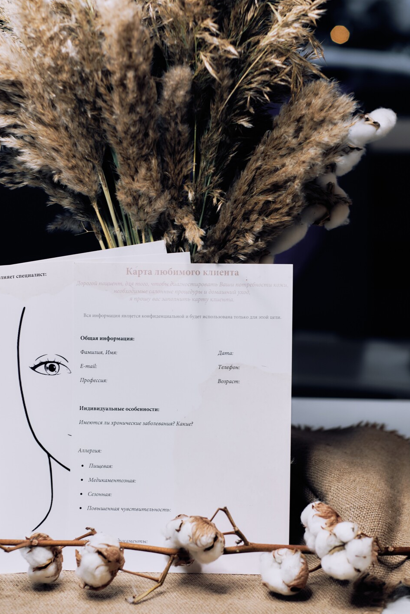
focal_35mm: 99
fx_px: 1691
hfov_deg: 13.8
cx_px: 181
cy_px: 318
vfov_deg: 20.6
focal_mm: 56
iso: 200
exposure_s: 1/125
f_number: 2.5
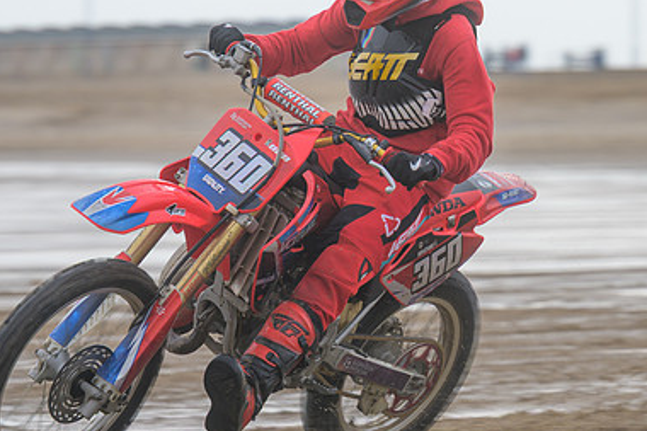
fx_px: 6431
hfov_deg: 5.8
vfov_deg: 3.8
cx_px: 108
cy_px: 246
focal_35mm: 358
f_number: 4
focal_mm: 125
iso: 64
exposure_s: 1/320
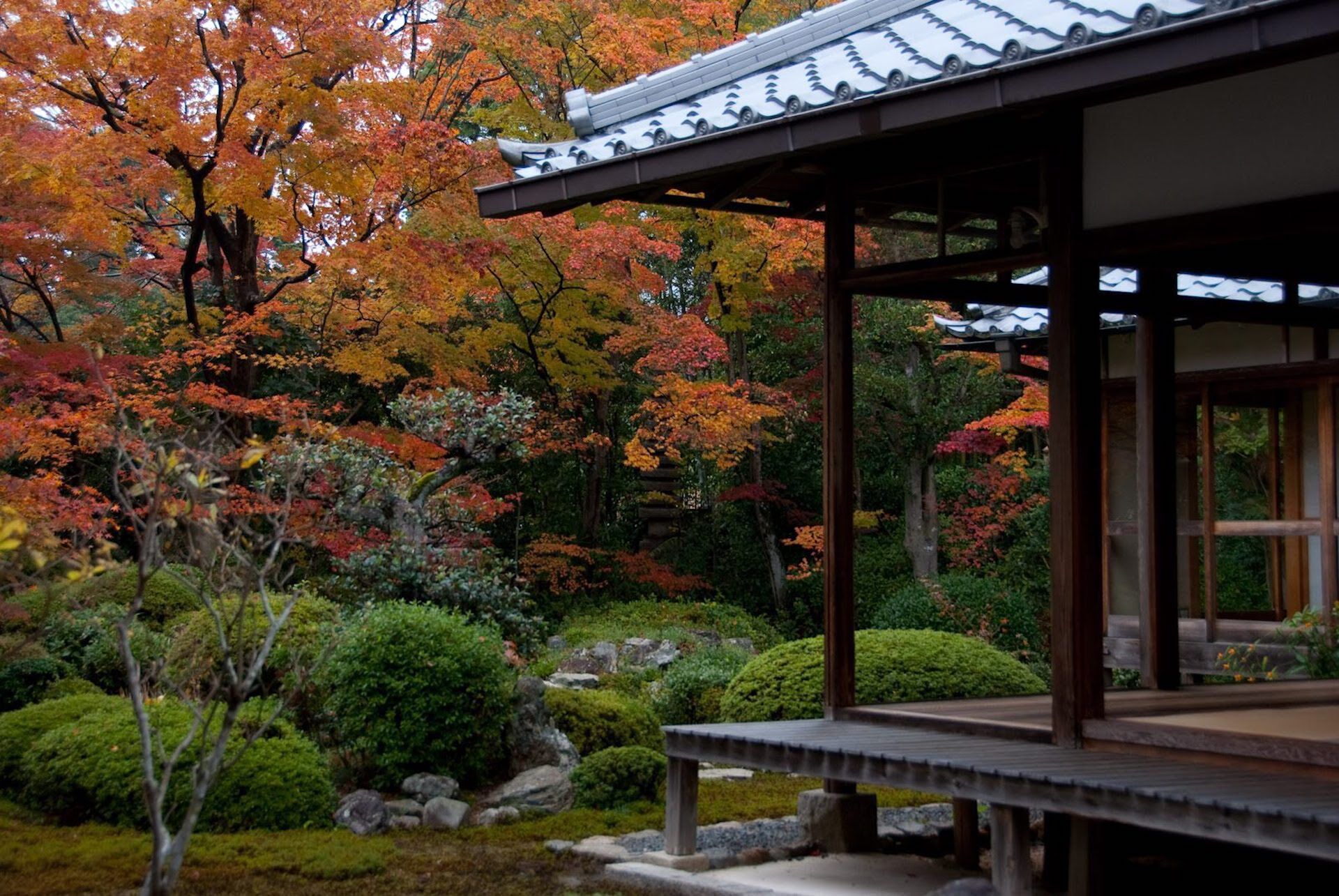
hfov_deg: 36.8
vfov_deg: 25.1
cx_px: 670
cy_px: 448
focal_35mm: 54
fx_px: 2011
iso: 160
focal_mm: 36
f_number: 4.5
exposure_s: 1/100
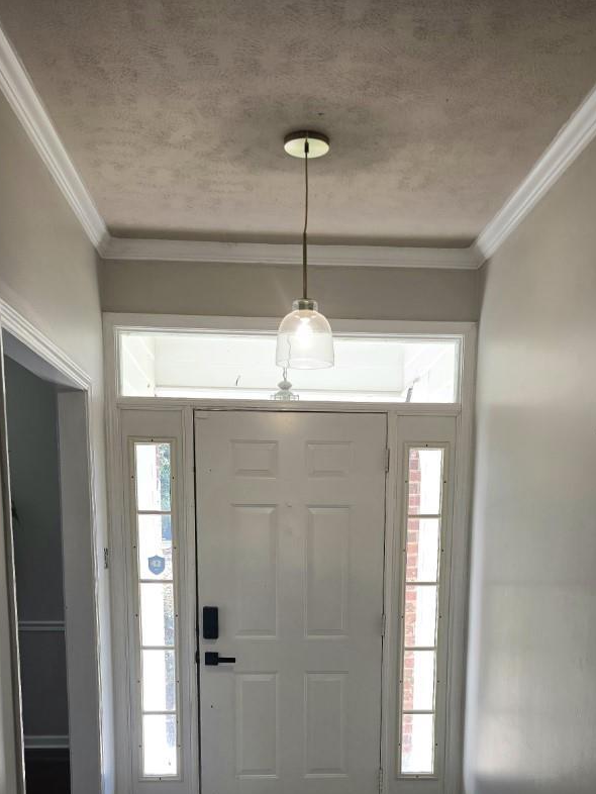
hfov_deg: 36.8
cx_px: 312
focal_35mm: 39
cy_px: 671
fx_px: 895
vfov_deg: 44.7
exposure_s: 1/60.2
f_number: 1.7
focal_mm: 6.3
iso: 20
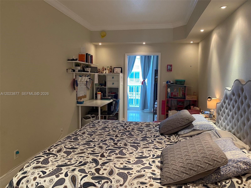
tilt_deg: -6.3
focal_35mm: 26
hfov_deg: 67.3
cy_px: 94
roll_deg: -0.4
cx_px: 126
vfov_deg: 53.1
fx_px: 189
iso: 250
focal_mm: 4.25
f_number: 1.8
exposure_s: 1/60
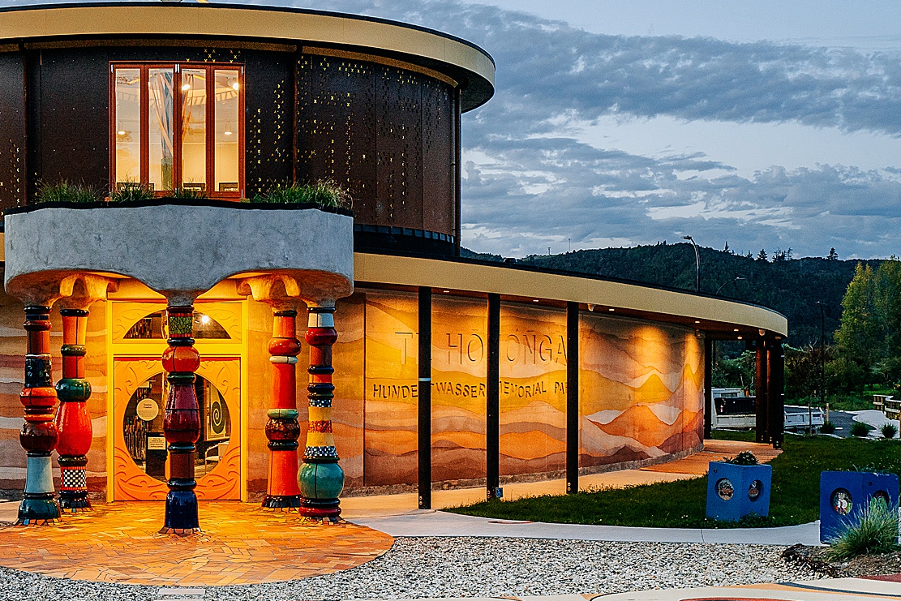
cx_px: 257
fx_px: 1577
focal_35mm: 63
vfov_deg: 21.5
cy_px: 370
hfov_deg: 31.5
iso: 400
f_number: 4
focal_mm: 35
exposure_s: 1/40
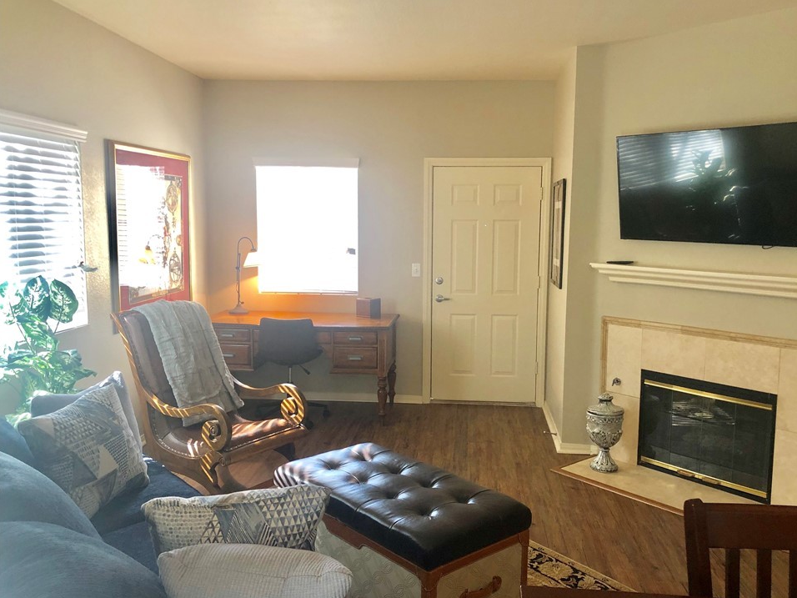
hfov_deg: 59.9
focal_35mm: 30
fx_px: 691
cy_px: 306
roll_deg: -1.3
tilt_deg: -8.2
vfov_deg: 46.8
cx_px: 425
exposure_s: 1/20
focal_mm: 3.99
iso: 40
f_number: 1.8
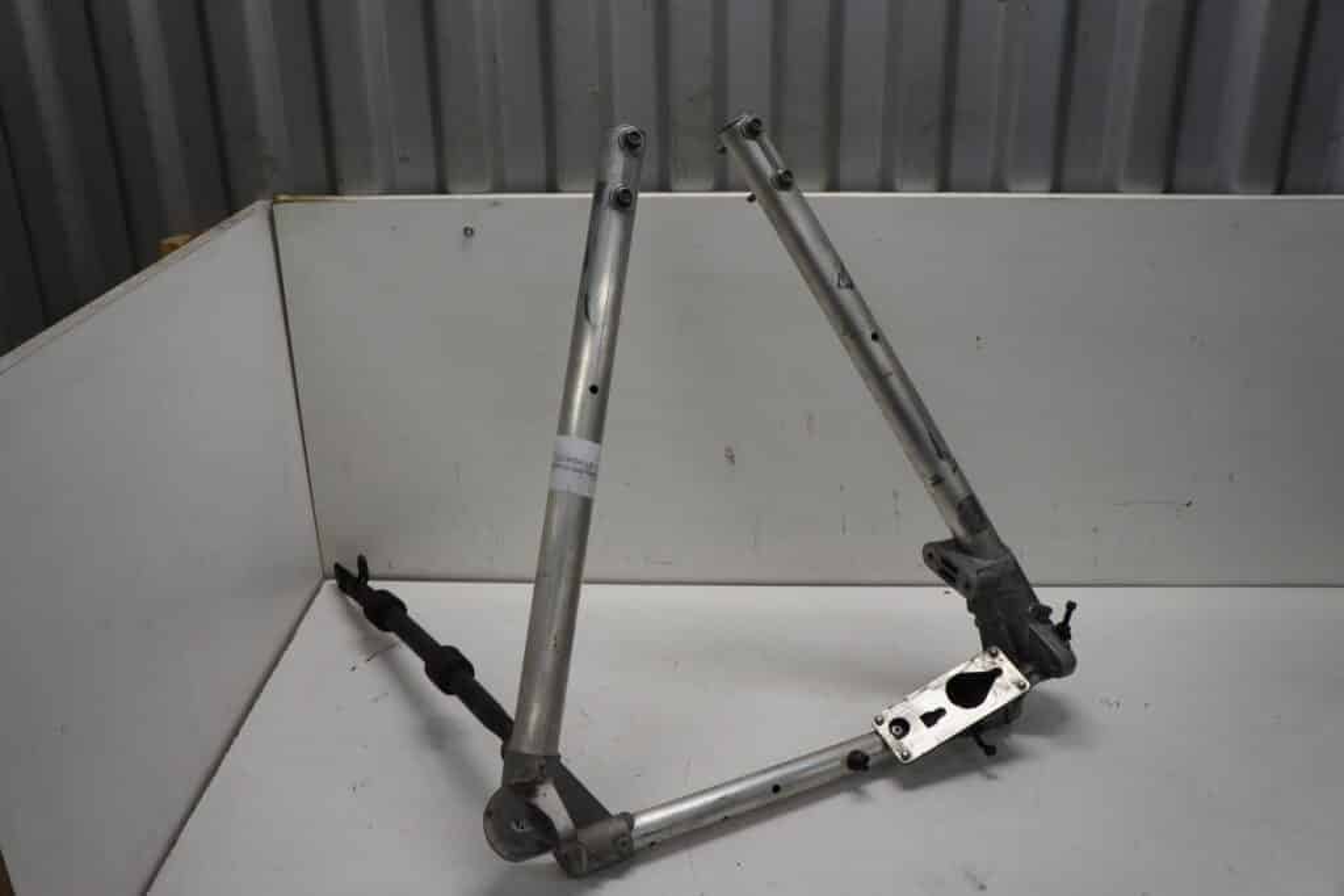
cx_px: 672
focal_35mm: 30
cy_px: 448
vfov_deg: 43.6
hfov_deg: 61.9
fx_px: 1120
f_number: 5.6
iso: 160
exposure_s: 1/60
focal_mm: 20
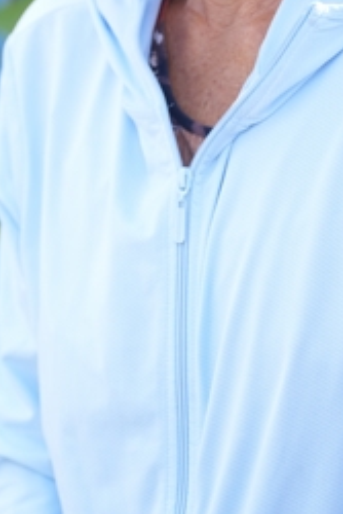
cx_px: 174
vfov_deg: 6.7
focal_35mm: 309
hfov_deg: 4.5
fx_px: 4410
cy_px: 132
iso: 200
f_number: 2.8
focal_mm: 119
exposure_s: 1/500
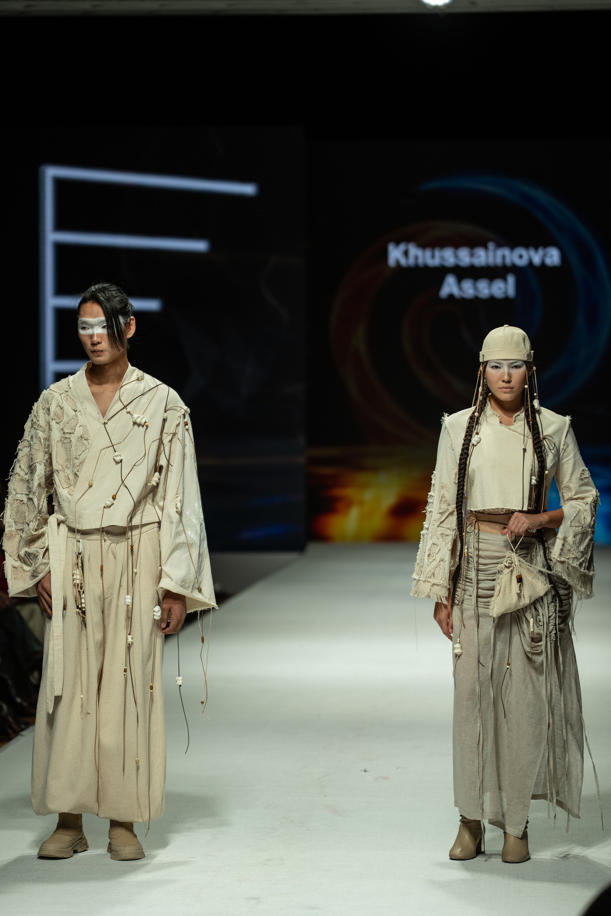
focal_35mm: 124
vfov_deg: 16.6
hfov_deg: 11.1
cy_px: 458
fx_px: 3146
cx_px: 306
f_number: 2.8
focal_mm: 123.6
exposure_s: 1/400
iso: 200
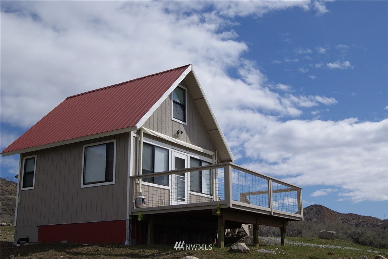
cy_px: 130
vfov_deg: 32.0
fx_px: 453
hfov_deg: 46.4
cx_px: 194
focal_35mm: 42
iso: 100
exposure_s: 1/320
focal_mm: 28
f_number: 11
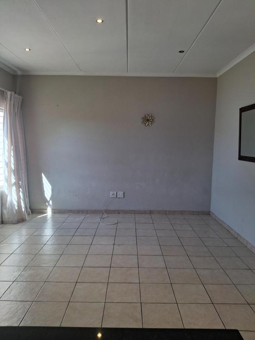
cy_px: 170
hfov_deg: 54.9
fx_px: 246
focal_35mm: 25
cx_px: 128
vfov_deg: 69.4
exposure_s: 1/163
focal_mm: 4.69
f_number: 1.8
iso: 32
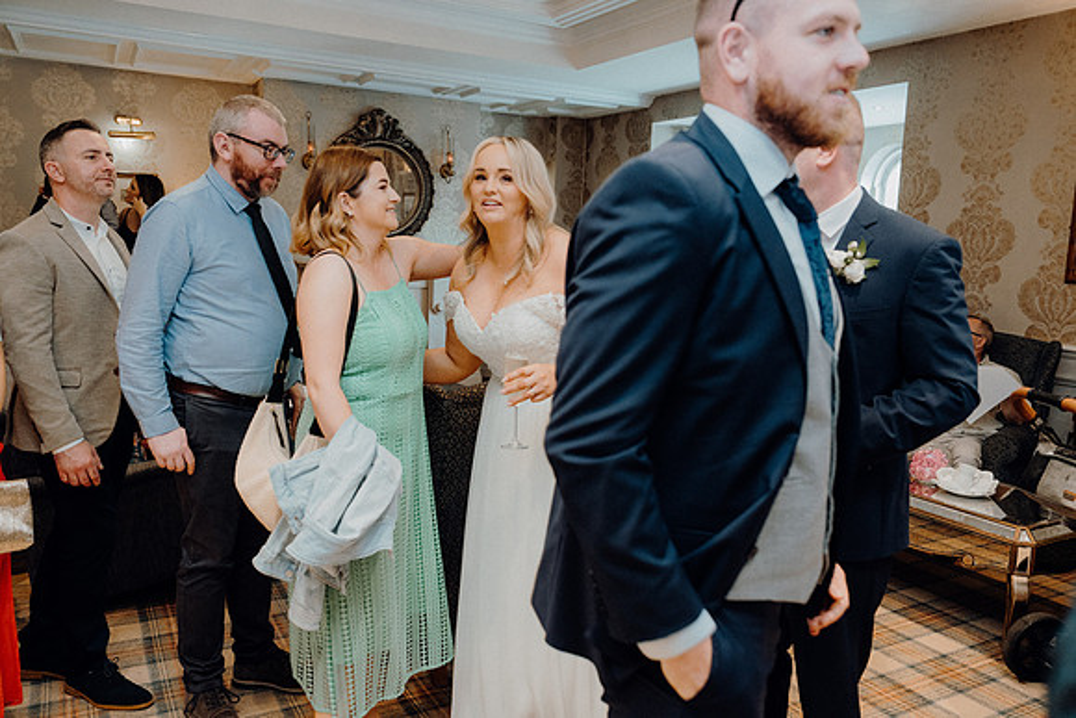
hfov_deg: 63.6
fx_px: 867
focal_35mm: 29
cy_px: 359
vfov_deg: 45.0
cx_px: 538
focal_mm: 29
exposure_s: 1/160
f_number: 3.5
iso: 2500
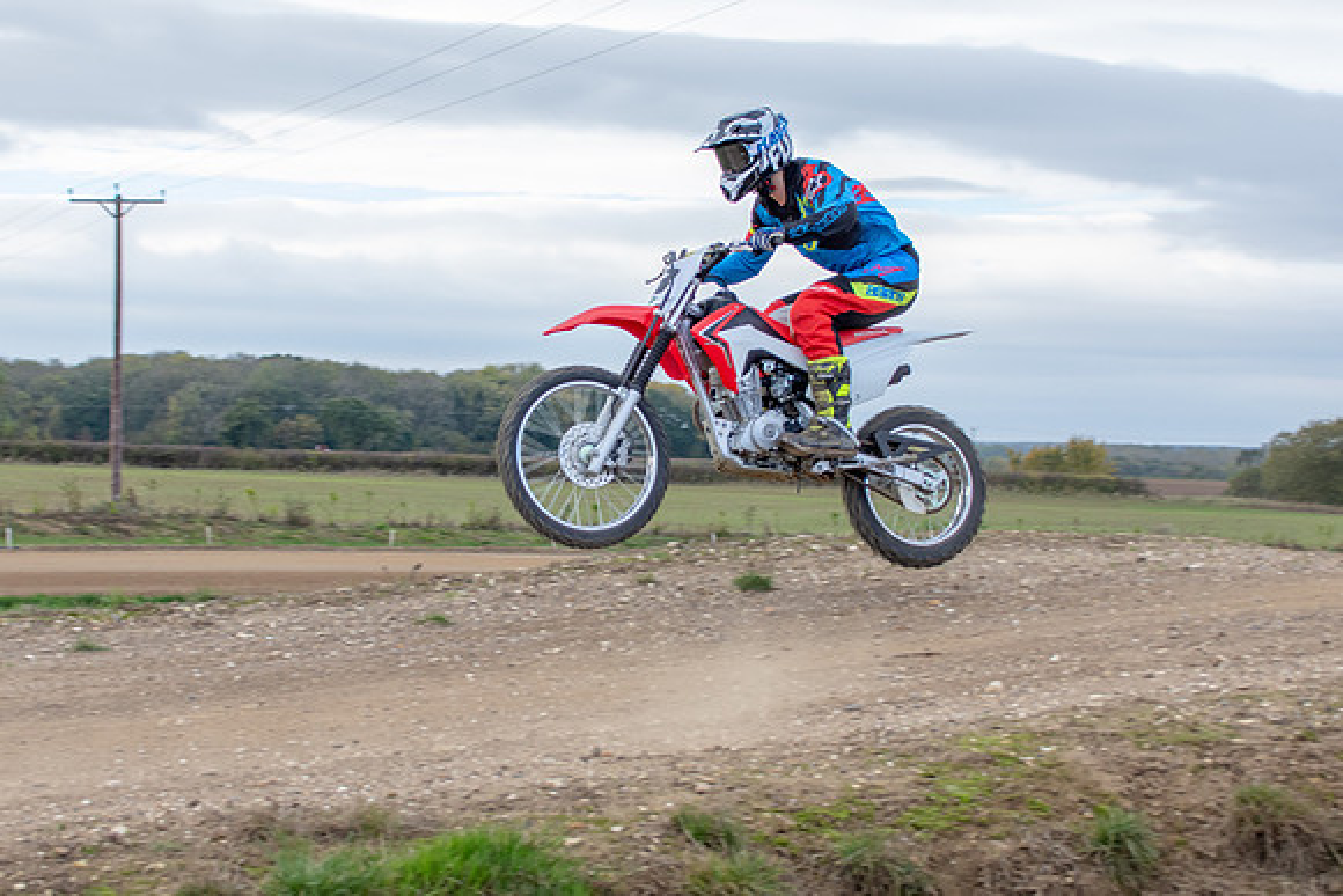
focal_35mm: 89
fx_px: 3338
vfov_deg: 15.3
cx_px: 618
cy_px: 366
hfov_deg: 22.7
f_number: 6.3
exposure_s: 1/400
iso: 400
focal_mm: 46
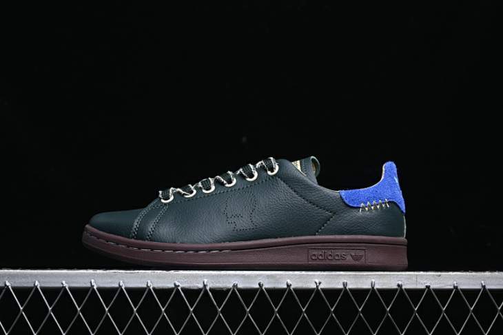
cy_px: 168
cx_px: 252
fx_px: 1047
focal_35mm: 75
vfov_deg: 18.2
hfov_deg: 27.0
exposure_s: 1/50
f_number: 6.3
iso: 160
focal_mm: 50
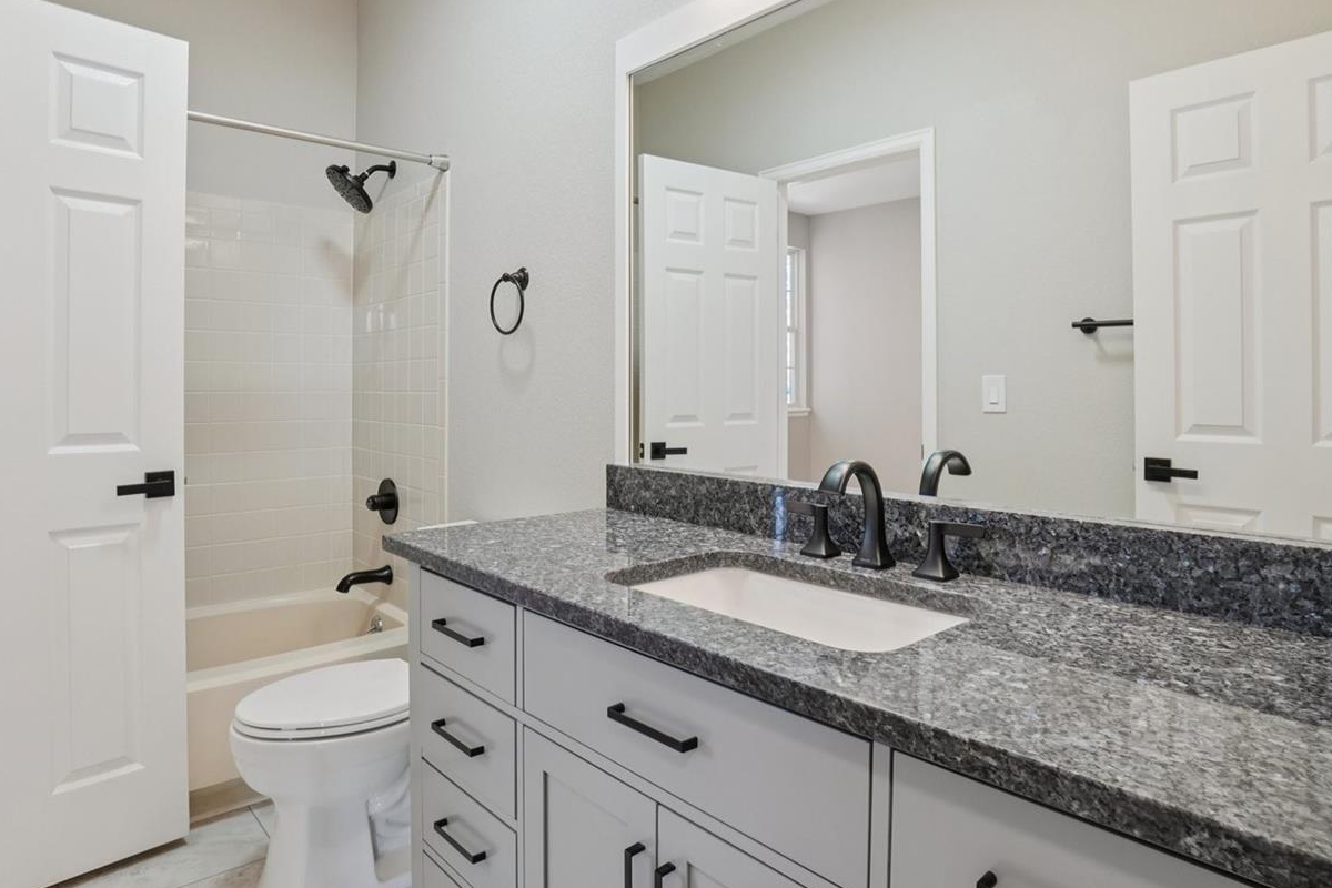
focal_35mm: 20
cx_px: 616
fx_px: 740
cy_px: 411
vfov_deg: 61.9
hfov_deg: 83.8
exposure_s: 1/15
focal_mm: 10
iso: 400
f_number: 8
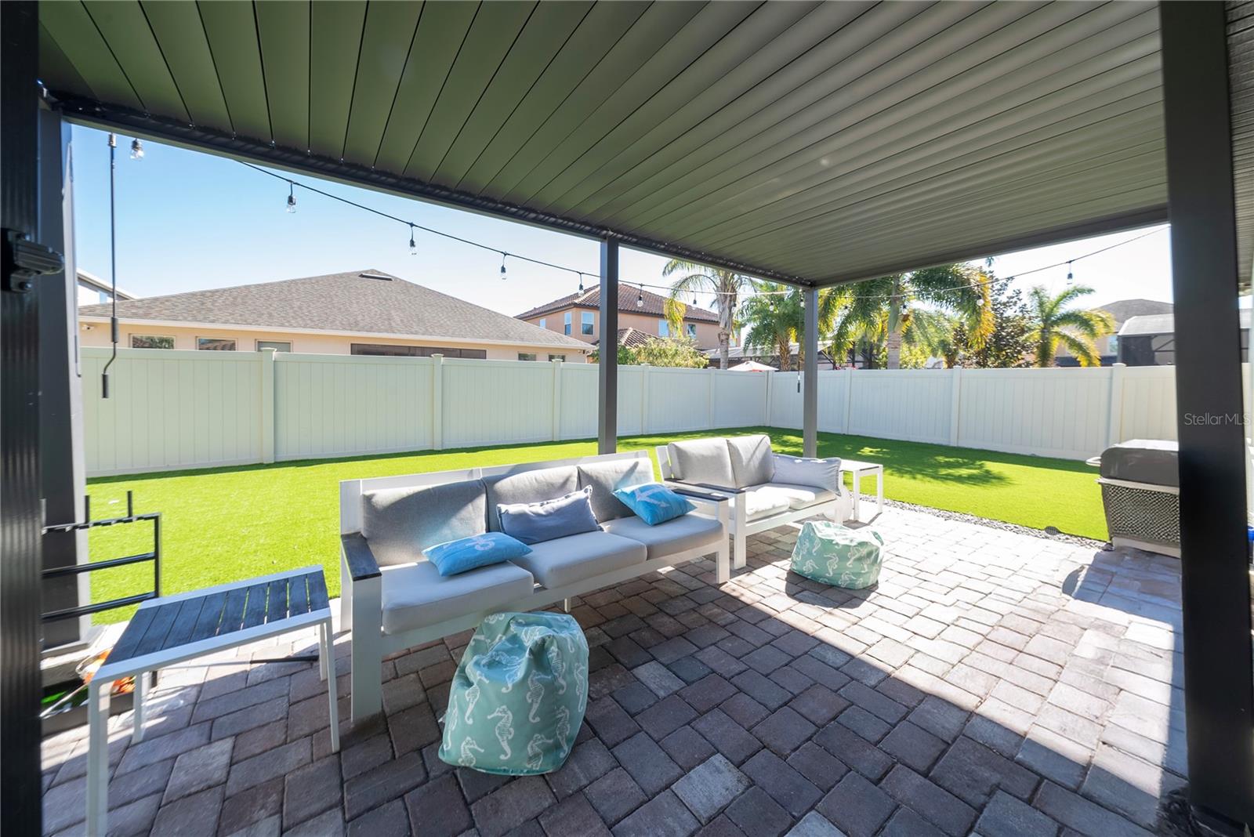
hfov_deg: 112.6
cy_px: 418
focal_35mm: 12
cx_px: 627
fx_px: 418
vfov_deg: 90.1
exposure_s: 1/25
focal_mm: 12
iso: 160
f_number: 11
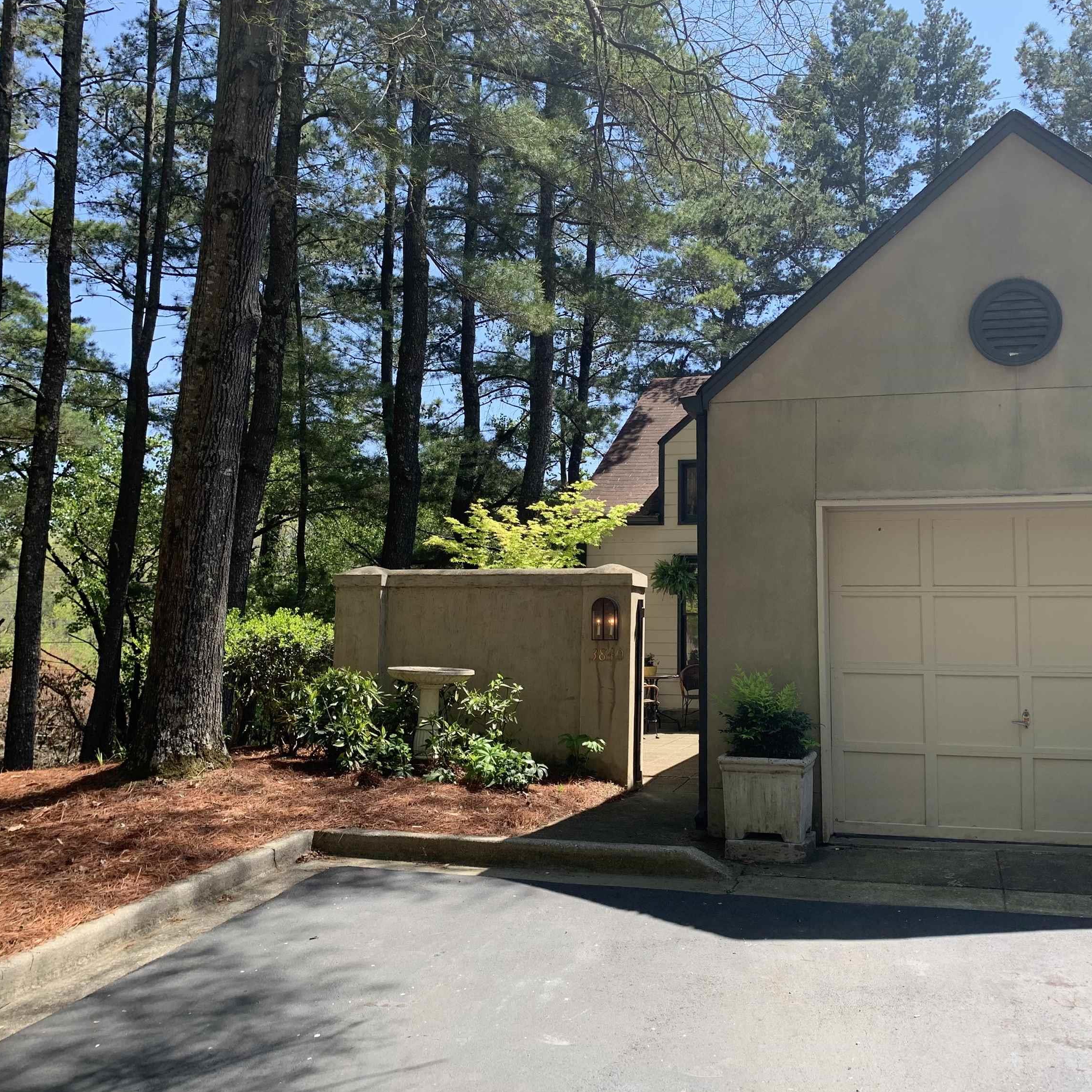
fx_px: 1106
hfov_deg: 52.0
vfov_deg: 52.5
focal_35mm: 31
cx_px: 681
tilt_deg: +5.2
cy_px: 545
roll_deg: -0.5
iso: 25
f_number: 1.8
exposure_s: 1/627
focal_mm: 4.25
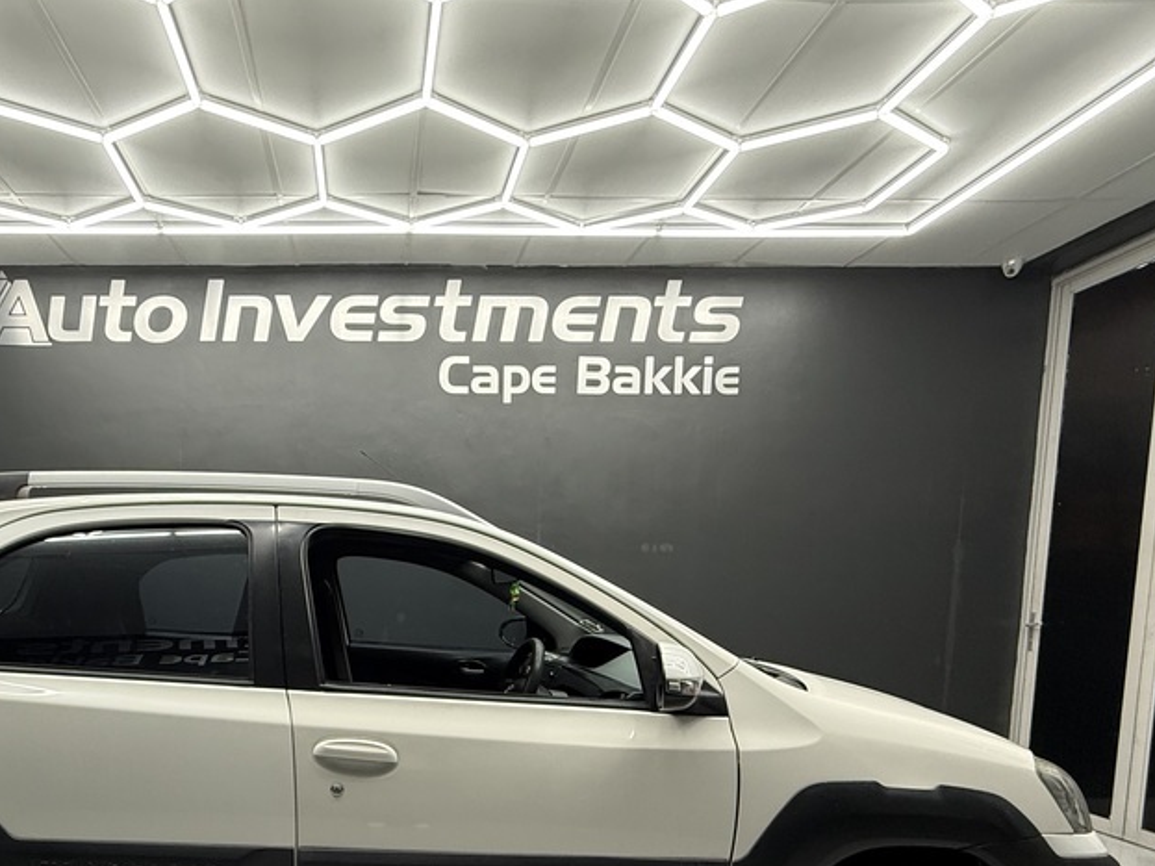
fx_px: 767
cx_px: 382
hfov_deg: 71.7
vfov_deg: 55.2
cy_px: 679
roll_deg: -0.1
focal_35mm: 23
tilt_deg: -6.0
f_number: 2.2
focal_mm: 2.22
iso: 200
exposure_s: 1/100
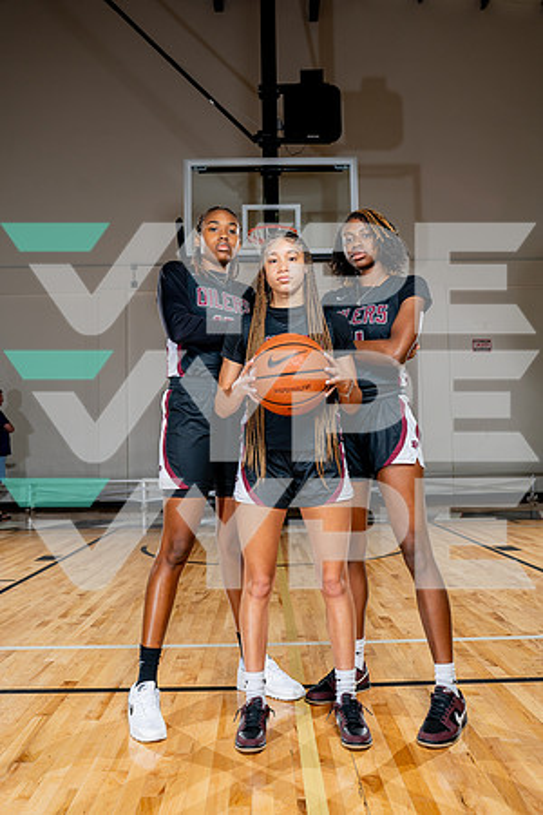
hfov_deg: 42.3
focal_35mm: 31
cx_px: 272
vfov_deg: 60.3
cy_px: 408
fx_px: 701
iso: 200
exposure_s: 1/250
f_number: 5.6
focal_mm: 31
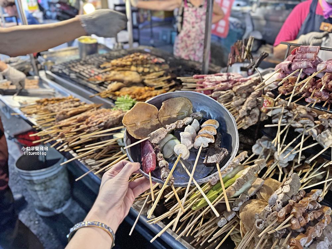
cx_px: 166
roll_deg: -0.2
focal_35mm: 24
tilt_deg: -30.3
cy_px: 124
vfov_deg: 56.8
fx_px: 230
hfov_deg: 71.6
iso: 500
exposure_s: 1/60
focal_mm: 6.76
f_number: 1.78
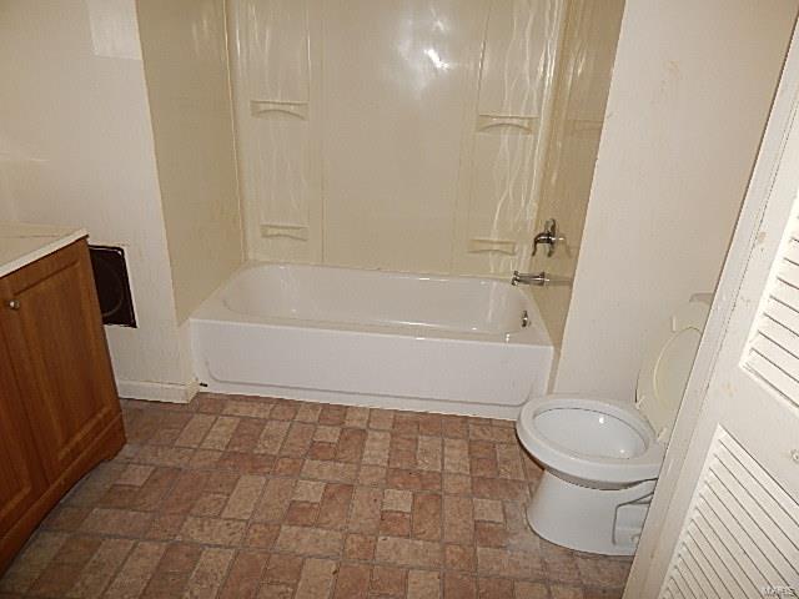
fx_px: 531
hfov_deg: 73.9
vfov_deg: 58.9
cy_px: 300
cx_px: 400
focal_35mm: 23
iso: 200
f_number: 3
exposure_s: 1/30
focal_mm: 4
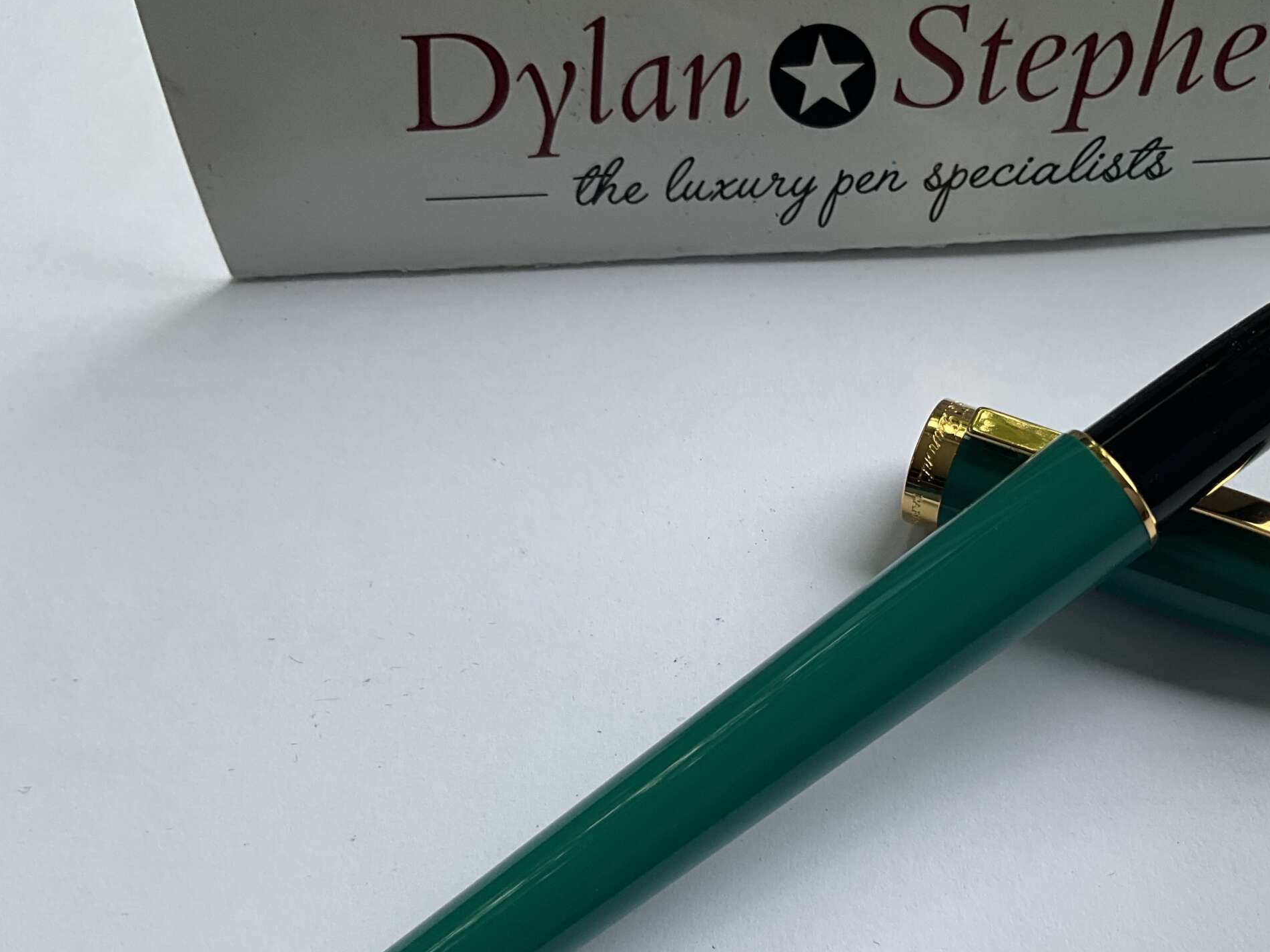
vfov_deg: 36.7
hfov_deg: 47.2
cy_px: 563
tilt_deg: -62.7
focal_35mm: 39
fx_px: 1431
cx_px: 828
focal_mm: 3
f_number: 1.8
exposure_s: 1/122
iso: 25
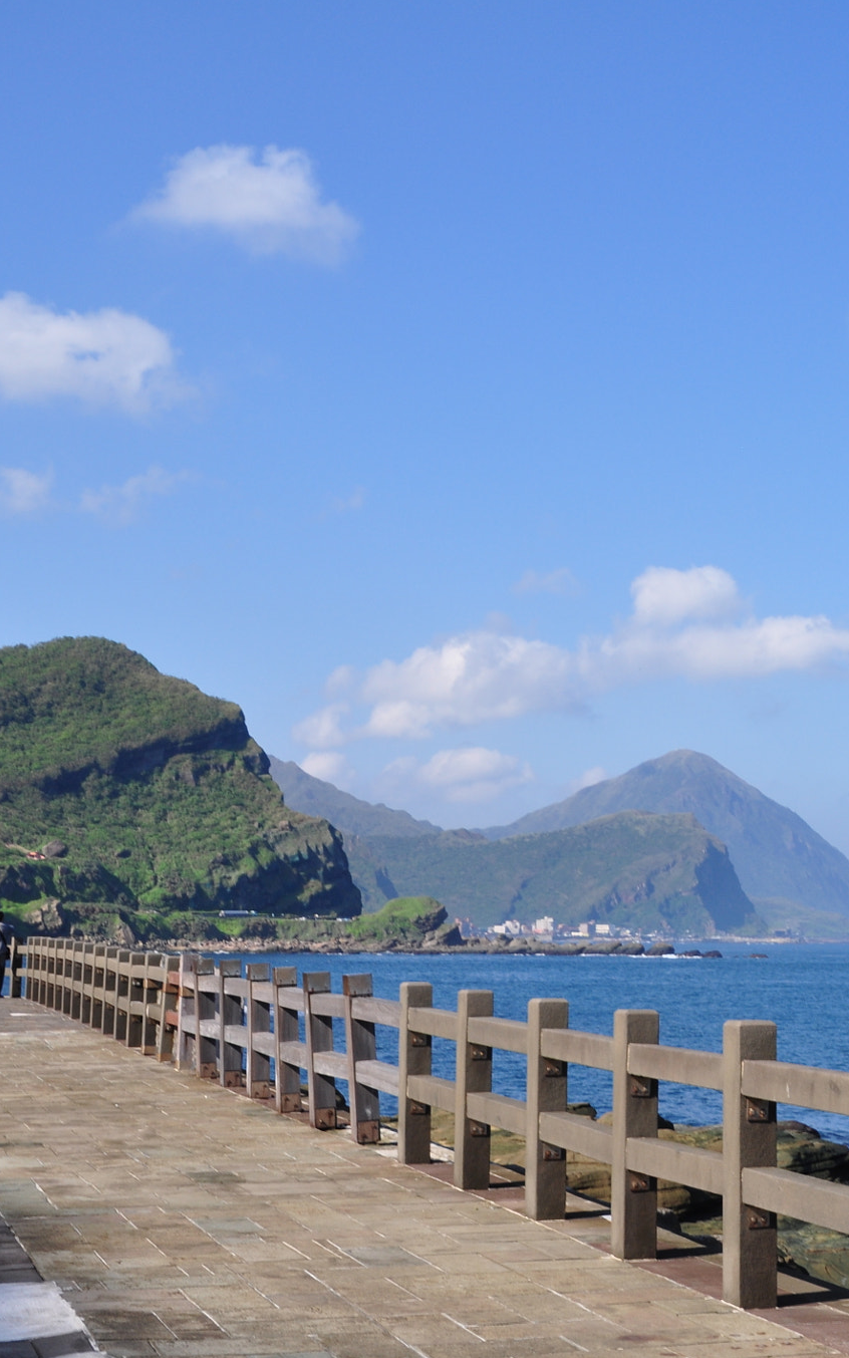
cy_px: 678
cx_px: 744
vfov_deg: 35.2
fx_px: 2138
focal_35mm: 58
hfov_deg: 22.0
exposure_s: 1/250
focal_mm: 25
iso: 200
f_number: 13
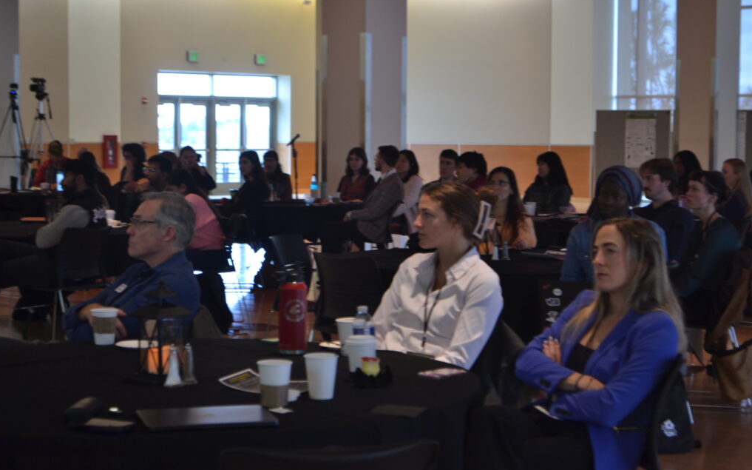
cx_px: 374
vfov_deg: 16.9
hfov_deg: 26.8
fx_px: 1578
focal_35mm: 77
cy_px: 224
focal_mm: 50
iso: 400
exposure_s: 1/20
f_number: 5.6
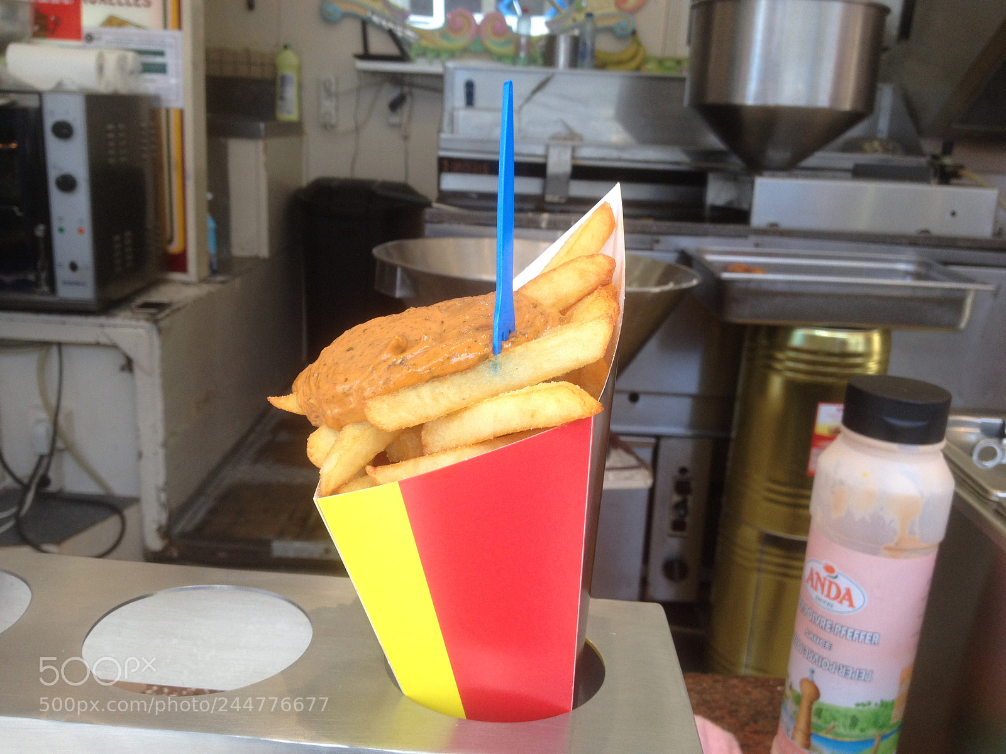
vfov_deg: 40.7
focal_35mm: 35
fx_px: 1017
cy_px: 377
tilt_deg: -15.6
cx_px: 503
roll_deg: -2.0
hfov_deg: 52.6
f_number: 2.4
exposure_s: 1/120
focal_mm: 4.28
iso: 64
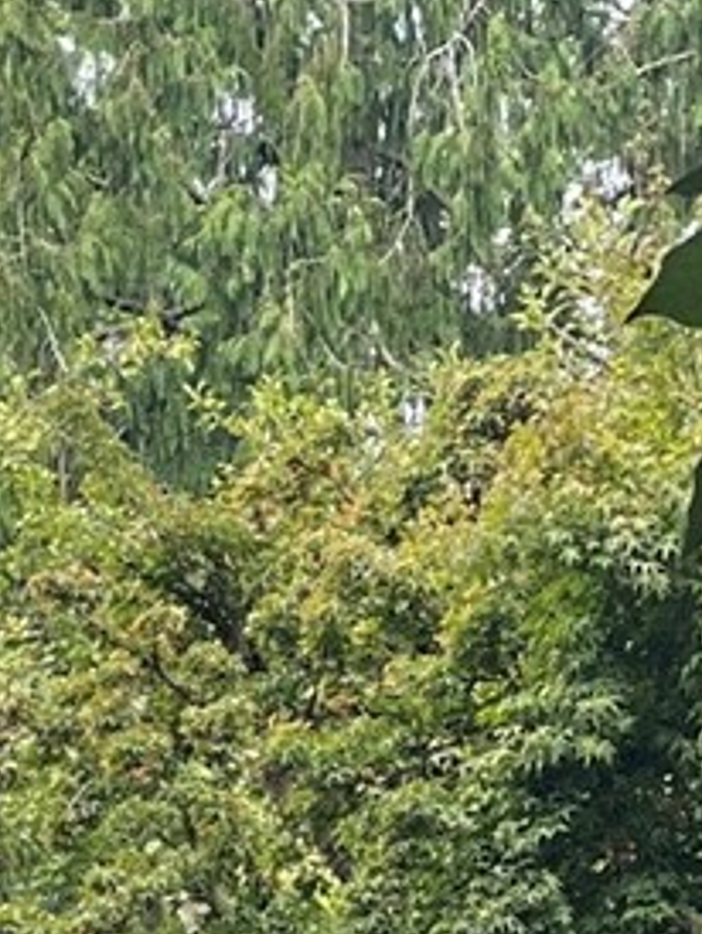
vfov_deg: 4.8
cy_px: 2372
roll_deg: -1.0
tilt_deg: +5.4
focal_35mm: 404
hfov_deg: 3.7
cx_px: -140
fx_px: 10907
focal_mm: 9
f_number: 2.8
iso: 40
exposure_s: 1/121
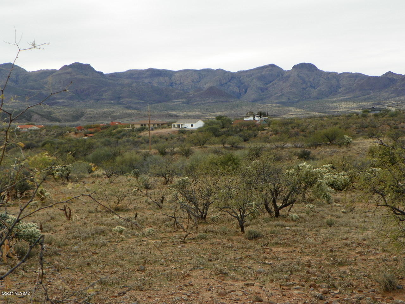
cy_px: 152
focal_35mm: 58
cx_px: 202
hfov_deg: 33.2
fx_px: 679
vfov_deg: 25.2
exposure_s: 1/160
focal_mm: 10.3
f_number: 3.5
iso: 64
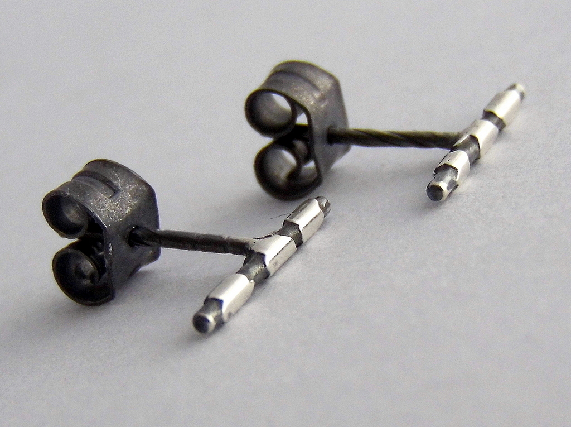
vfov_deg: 29.0
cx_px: 286
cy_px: 214
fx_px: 824
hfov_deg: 38.2
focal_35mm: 50
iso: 100
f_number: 3.5
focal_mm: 9
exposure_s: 1/50
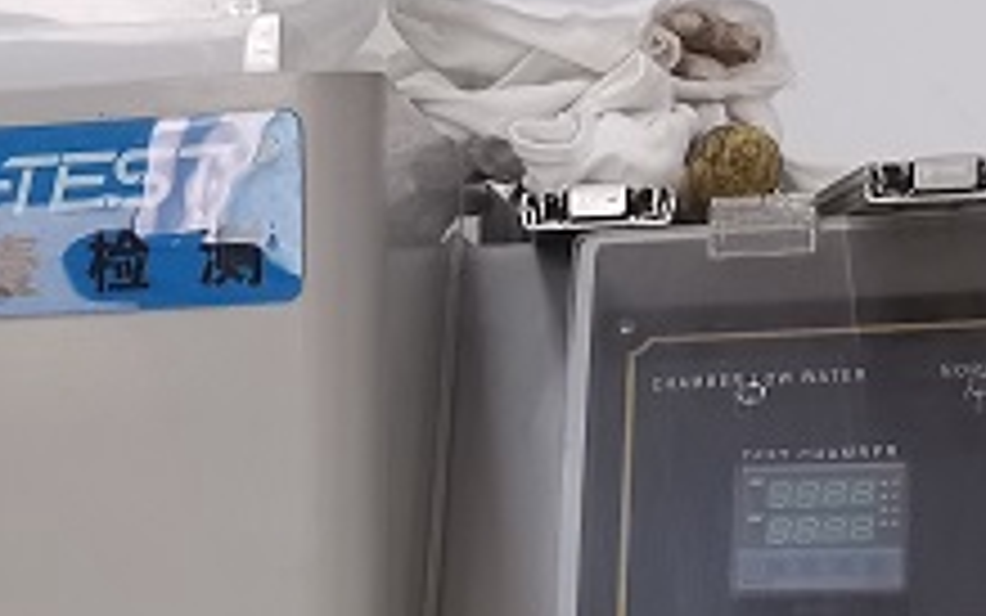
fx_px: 3387
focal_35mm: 126
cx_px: -140
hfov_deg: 16.0
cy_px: 994
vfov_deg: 10.0
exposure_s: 1/50
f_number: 1.8
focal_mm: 4.75
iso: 250
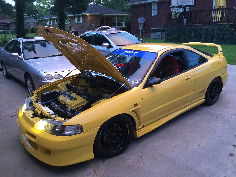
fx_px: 198
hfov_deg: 61.7
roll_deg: +0.2
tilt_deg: -16.7
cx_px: 118
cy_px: 88
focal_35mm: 29
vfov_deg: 48.2
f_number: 2.2
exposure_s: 1/10
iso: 100
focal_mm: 4.15
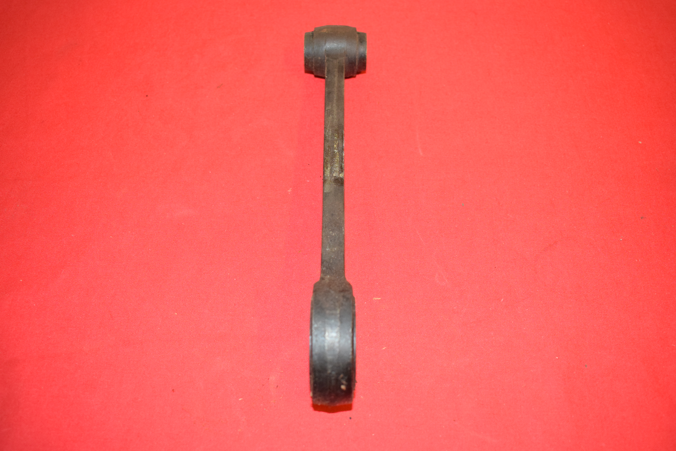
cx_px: 338
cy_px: 226
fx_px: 648
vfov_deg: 38.4
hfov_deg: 55.1
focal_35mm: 34
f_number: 5
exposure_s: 1/125
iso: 2000
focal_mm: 23
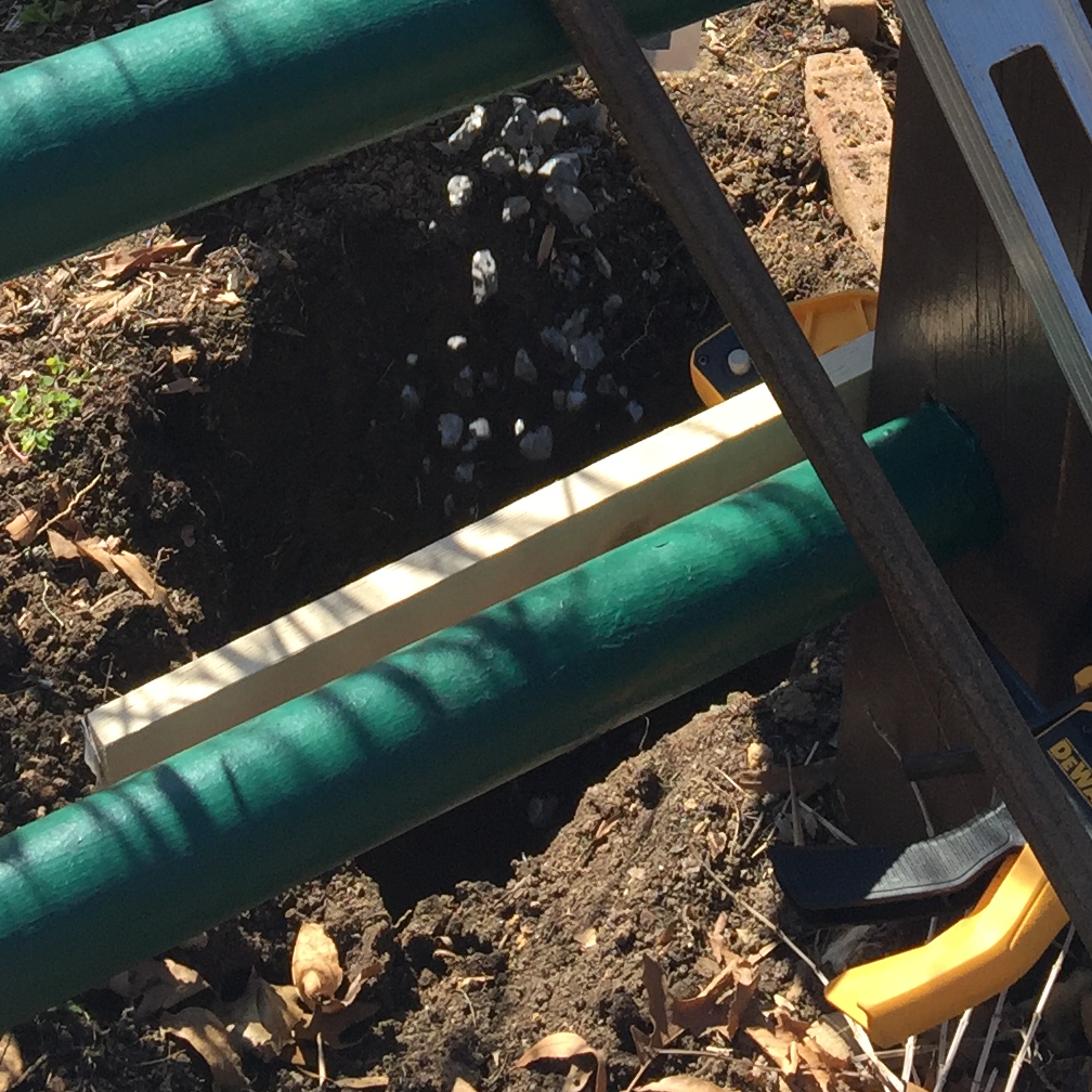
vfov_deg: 19.1
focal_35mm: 83
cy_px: -387
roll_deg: +1.0
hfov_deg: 20.9
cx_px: 601
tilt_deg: -32.9
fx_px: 2962
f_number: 2.2
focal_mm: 4.15
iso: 32
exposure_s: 1/791
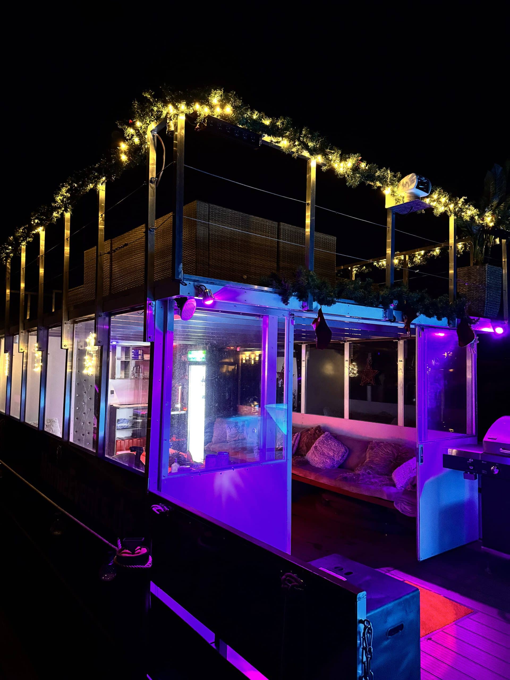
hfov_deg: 56.8
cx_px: 255
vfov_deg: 71.6
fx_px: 471
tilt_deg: +2.2
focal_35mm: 24
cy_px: 340
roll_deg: -1.2
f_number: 1.78
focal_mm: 6.76
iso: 1600
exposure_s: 1/27
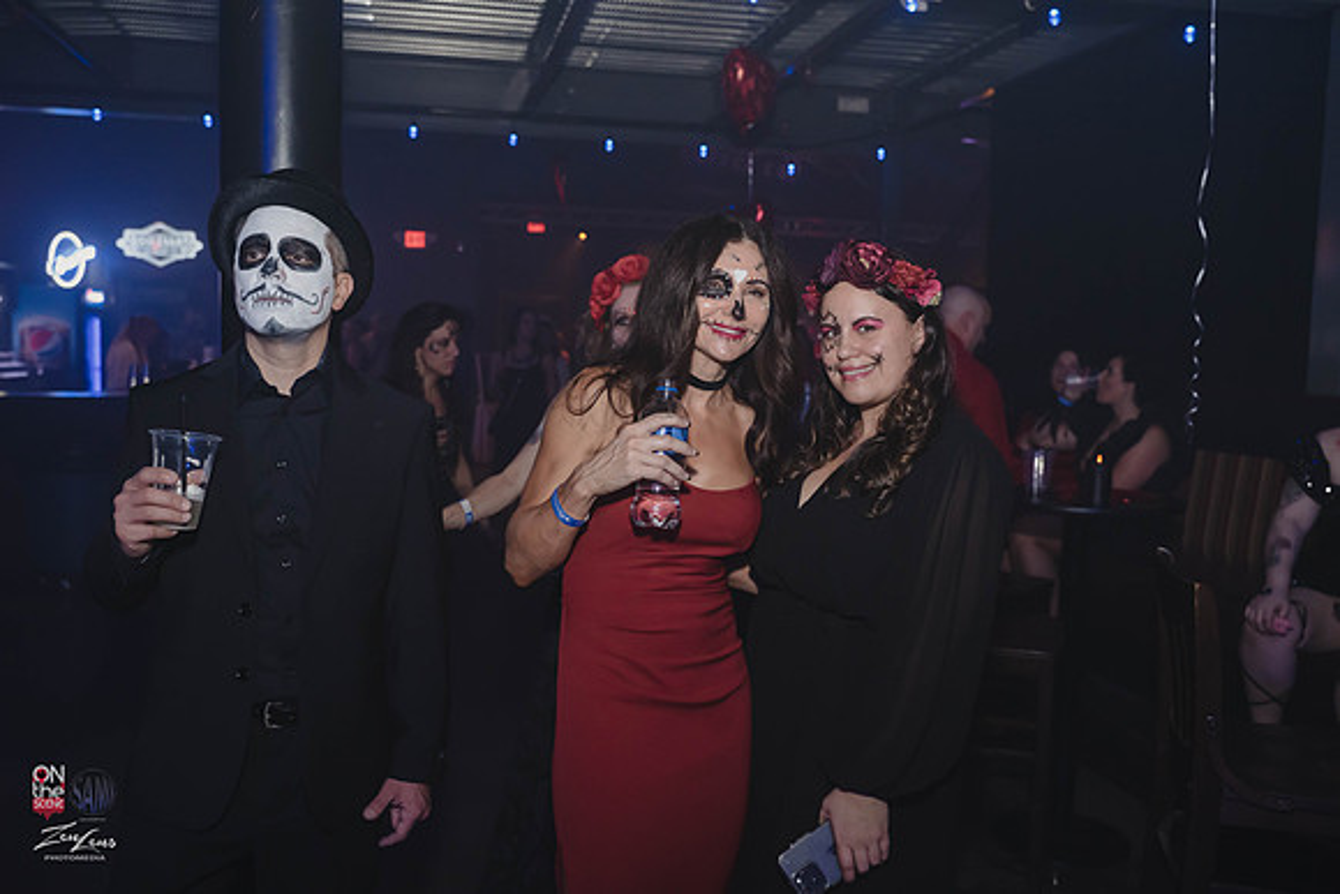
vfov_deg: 41.1
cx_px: 670
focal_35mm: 32
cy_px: 447
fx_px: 1191
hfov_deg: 58.7
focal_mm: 32
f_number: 4
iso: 4000
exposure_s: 1/250
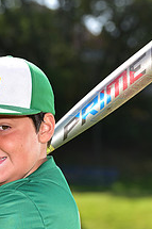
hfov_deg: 4.2
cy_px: 247
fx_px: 2055
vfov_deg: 6.3
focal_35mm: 324
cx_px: -1
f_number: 5.6
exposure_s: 1/250
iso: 100
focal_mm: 120
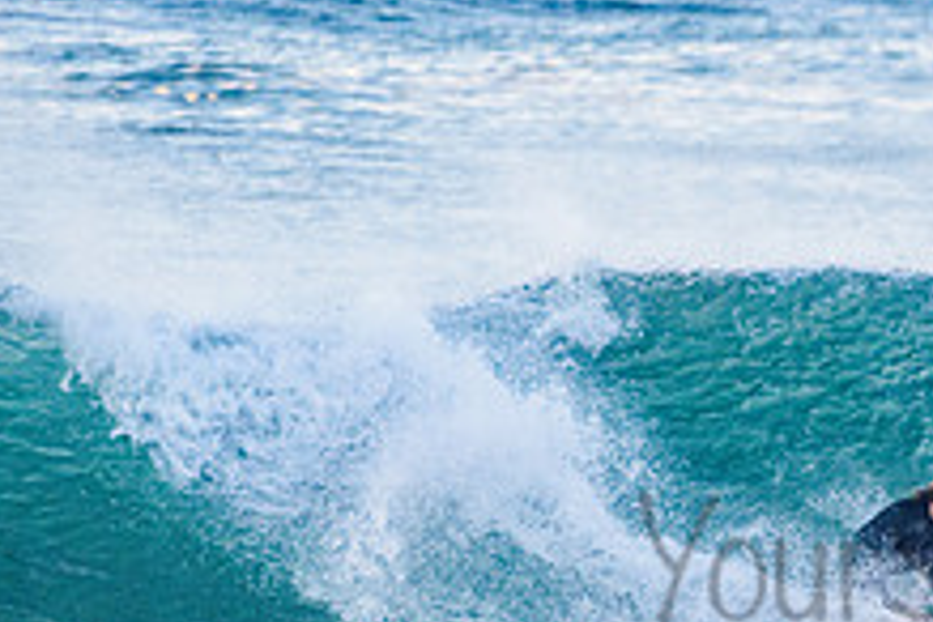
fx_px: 34389
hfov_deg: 1.6
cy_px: 522
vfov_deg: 1.0
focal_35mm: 1327
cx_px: 1078
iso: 720
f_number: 5.6
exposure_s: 1/1600
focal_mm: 500
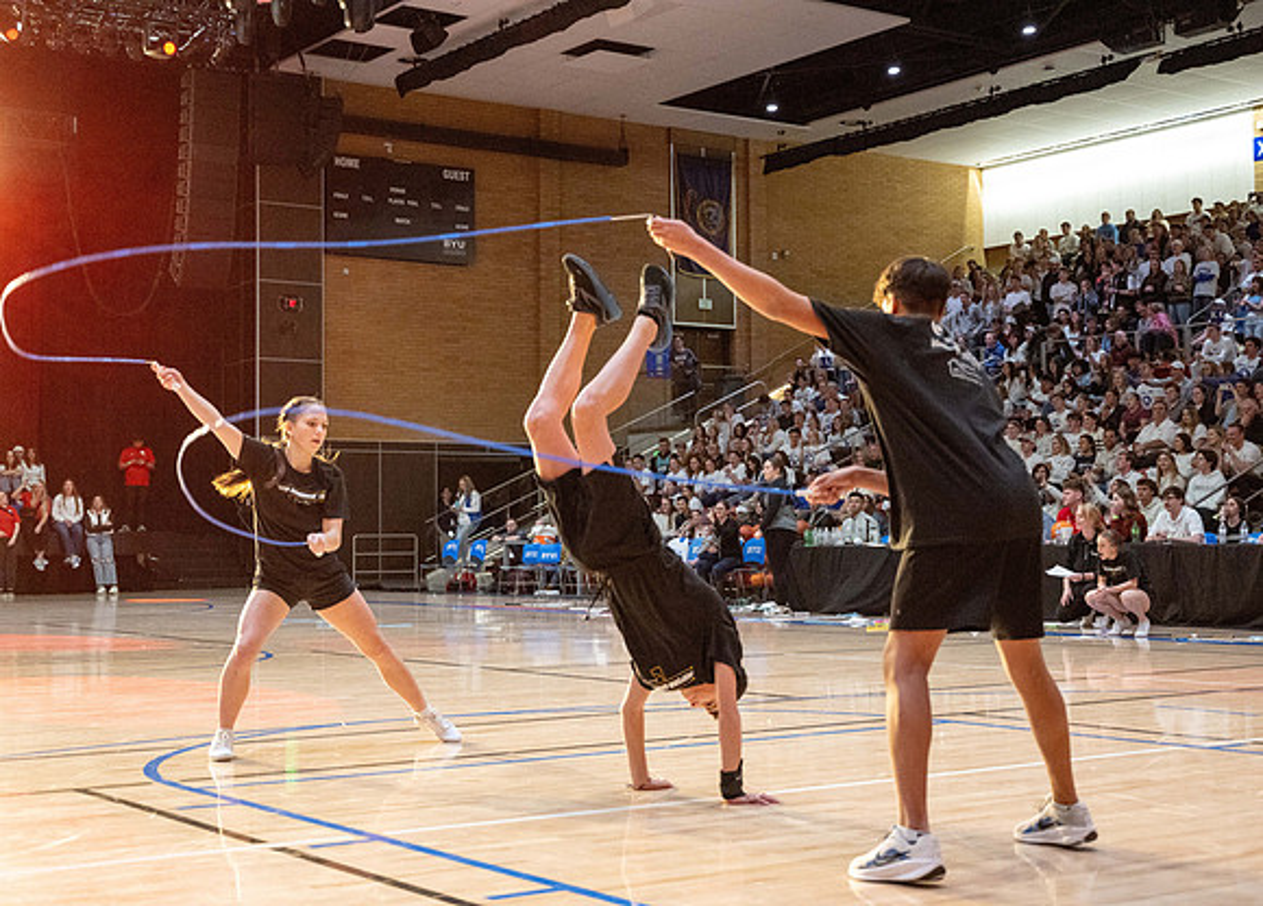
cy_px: 453
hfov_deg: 37.7
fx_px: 1850
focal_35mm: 51
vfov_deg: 27.5
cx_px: 680
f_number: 4
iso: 10000
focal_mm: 49
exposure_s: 1/500
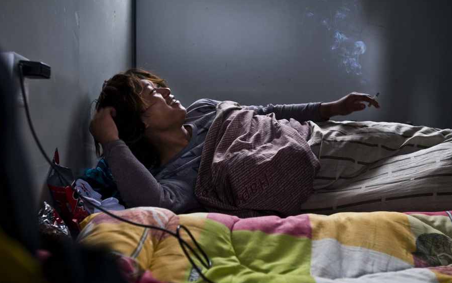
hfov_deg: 43.5
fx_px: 567
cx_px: 226
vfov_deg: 28.0
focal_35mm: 46
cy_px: 141
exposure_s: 1/50
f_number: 3.2
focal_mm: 30
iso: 200
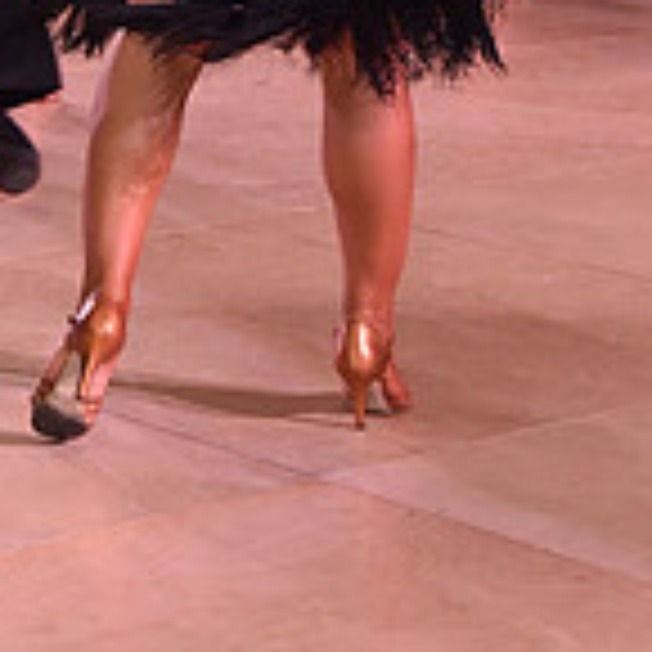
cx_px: -97
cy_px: -310
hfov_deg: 11.0
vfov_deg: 10.8
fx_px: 3324
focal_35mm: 156
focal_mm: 46
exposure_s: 1/320
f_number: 6.3
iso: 2500
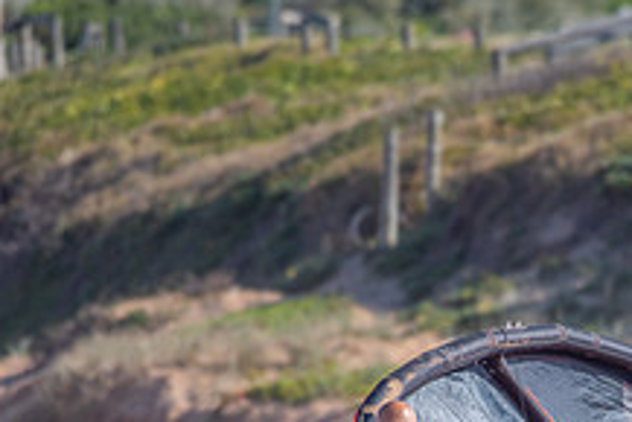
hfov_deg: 1.9
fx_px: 18761
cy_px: 557
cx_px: 652
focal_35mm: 1068
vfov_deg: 1.3
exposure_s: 1/1600
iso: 180
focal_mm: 400
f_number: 5.6
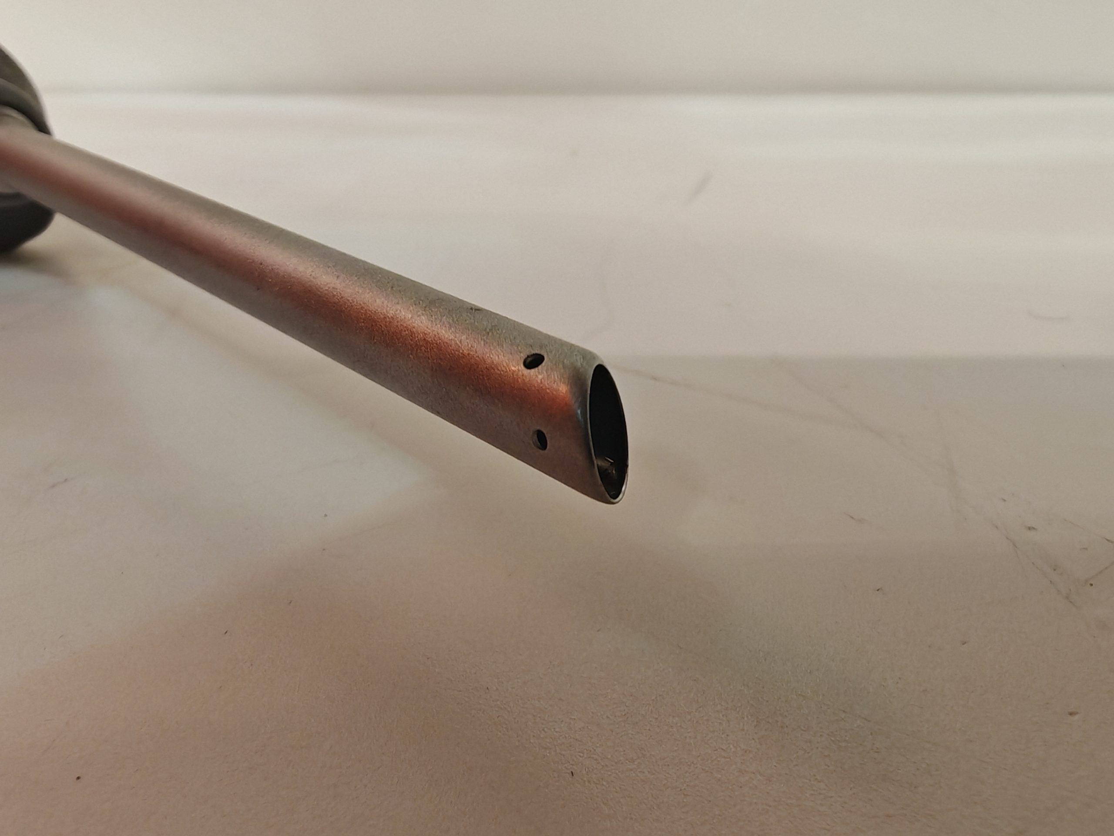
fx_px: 869
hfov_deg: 65.3
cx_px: 557
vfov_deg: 51.4
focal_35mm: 27
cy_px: 418
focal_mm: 1.82
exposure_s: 1/33
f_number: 2
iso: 160
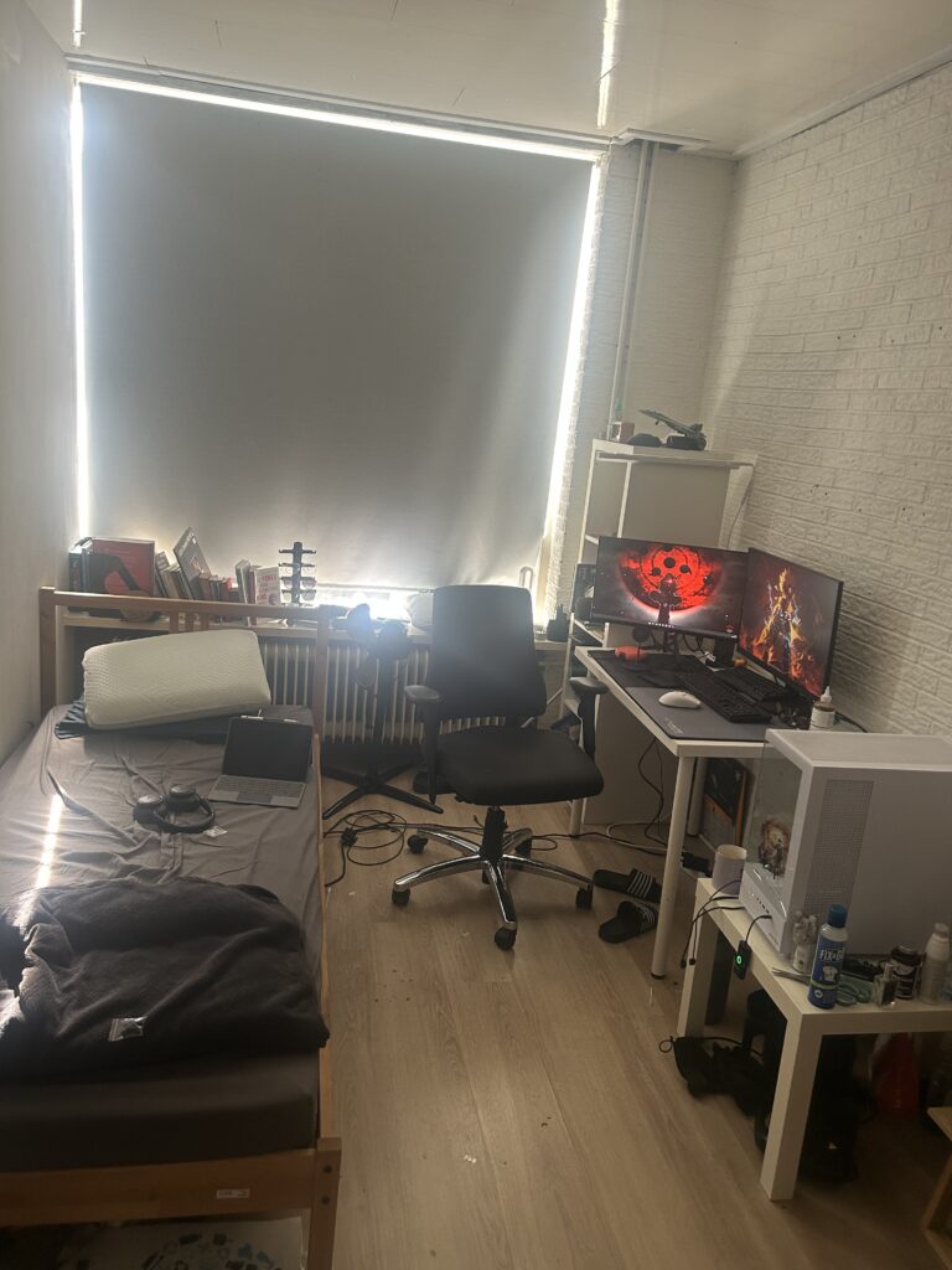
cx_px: 476
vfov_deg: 67.3
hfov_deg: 53.1
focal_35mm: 26
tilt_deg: -11.8
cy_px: 635
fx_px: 953
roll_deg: -5.4
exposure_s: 1/90
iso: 125
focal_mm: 5.7
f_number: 1.5
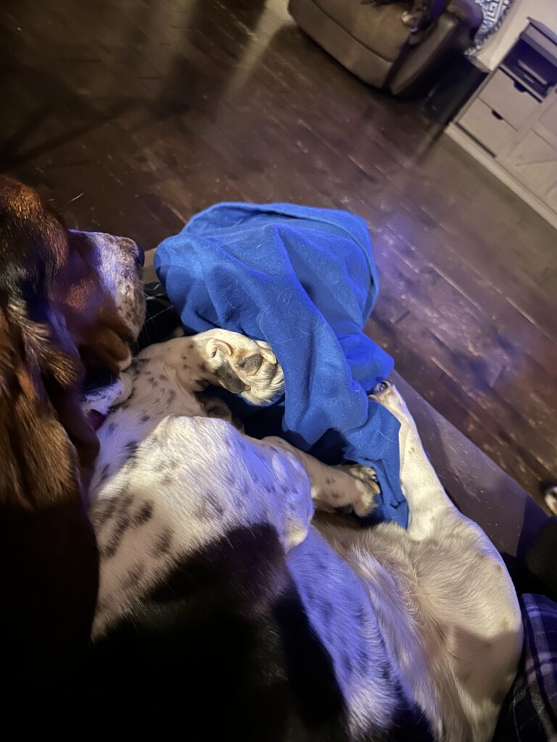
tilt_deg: -41.9
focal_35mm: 24
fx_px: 515
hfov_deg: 56.8
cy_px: 371
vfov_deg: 71.6
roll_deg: -36.6
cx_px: 278
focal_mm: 6.86
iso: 1600
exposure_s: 1/9
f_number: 1.78
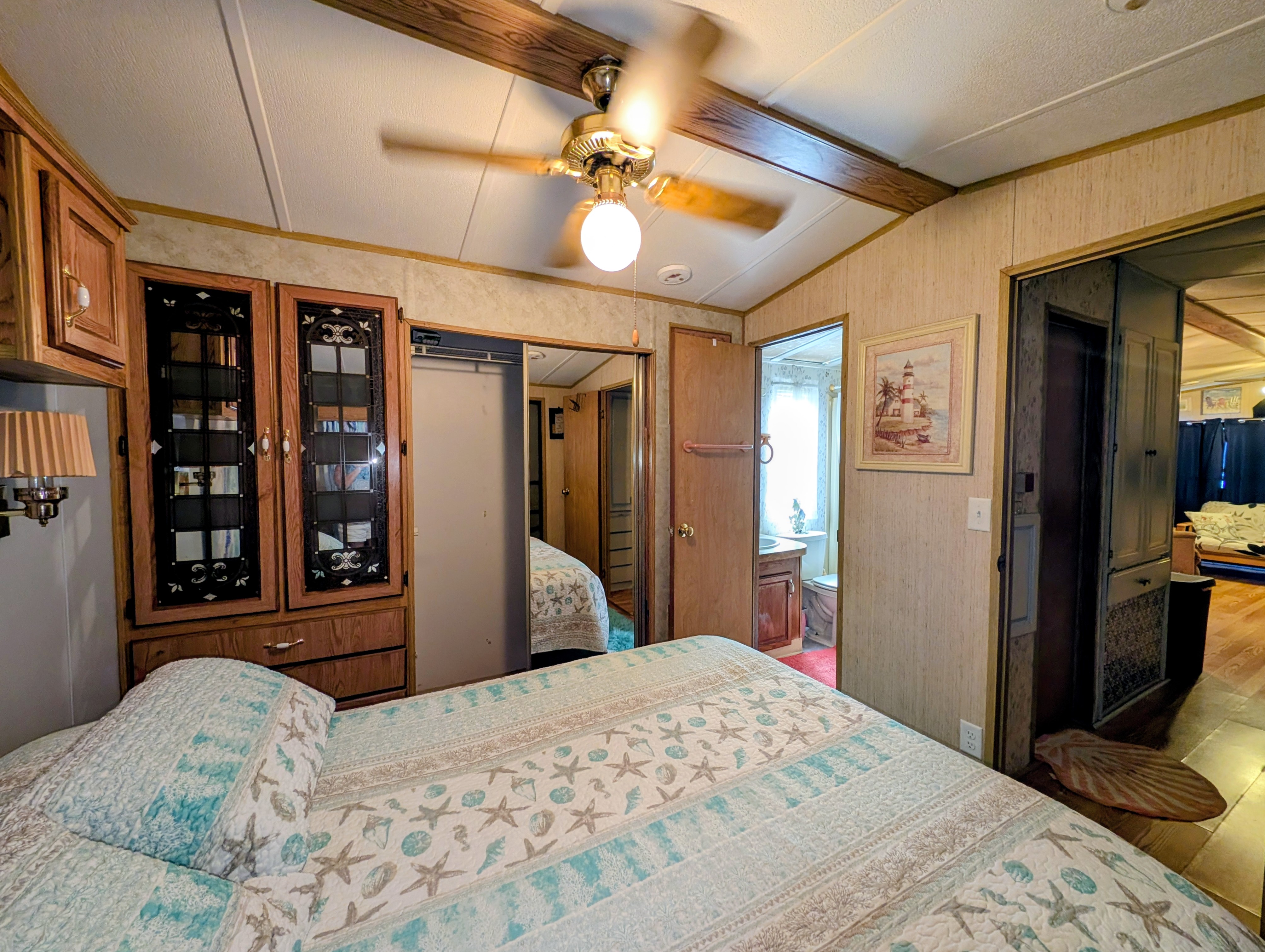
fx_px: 439
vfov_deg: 94.6
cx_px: 632
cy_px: 476
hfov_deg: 110.5
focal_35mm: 12
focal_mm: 2.23
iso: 219
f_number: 1.95
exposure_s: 1/60
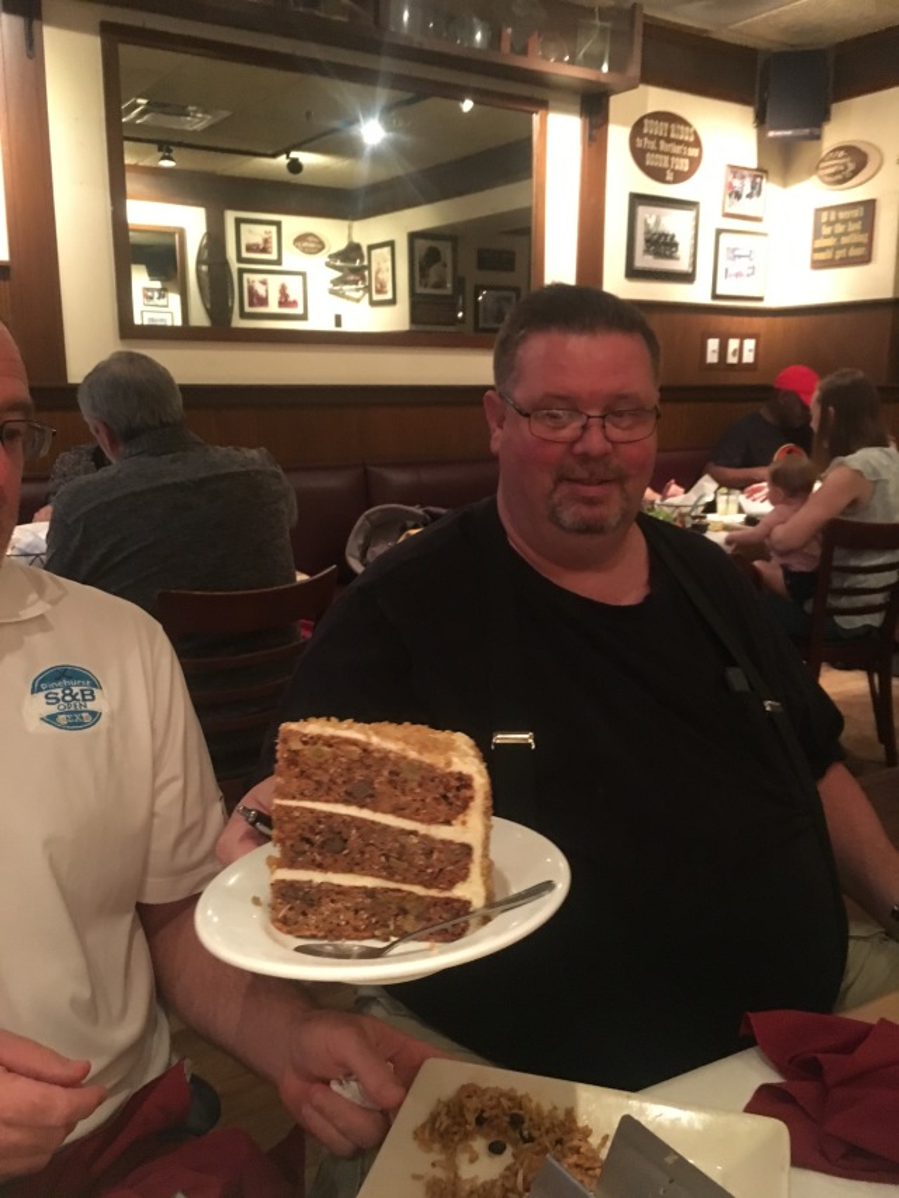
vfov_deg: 61.7
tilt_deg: -12.7
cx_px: 450
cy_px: 599
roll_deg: -0.7
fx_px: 1004
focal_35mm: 29
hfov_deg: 48.2
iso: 320
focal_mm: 4.15
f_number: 2.2
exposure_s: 1/15
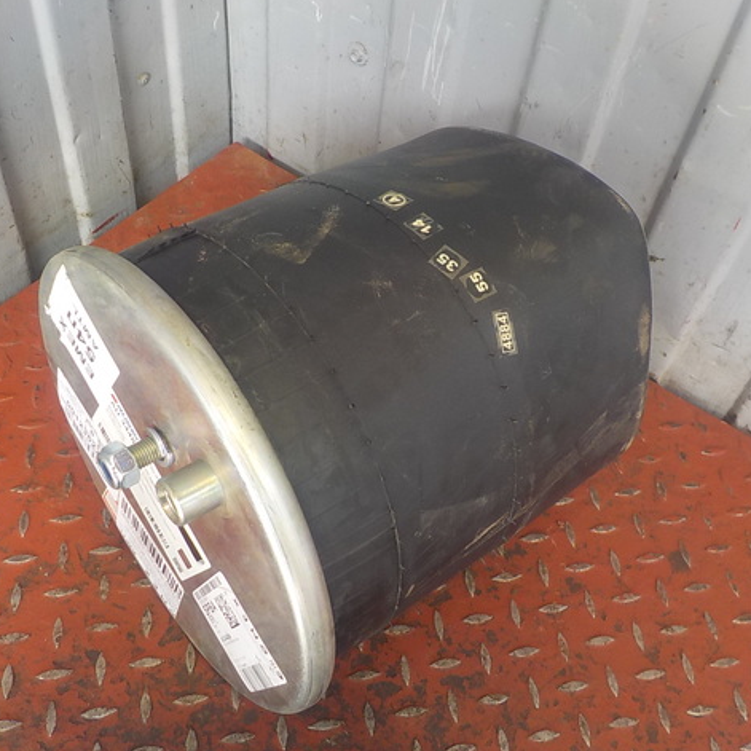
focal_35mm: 36
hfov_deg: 46.0
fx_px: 884
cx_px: 411
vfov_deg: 46.0
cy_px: 373
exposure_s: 1/30
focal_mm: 4.1
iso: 125
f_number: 3.3
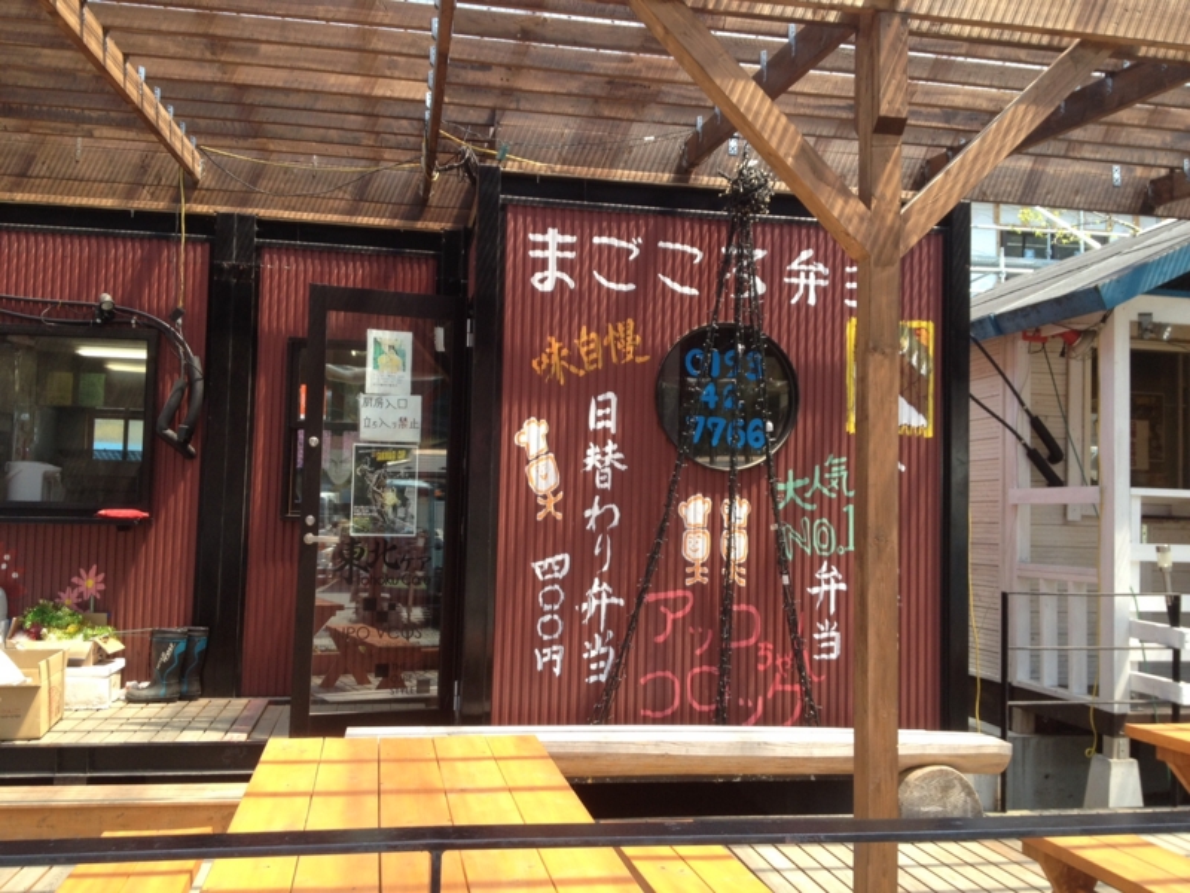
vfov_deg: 40.7
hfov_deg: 52.6
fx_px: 1203
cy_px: 446
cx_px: 595
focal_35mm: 35
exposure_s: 1/273
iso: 50
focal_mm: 4.28
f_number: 2.4
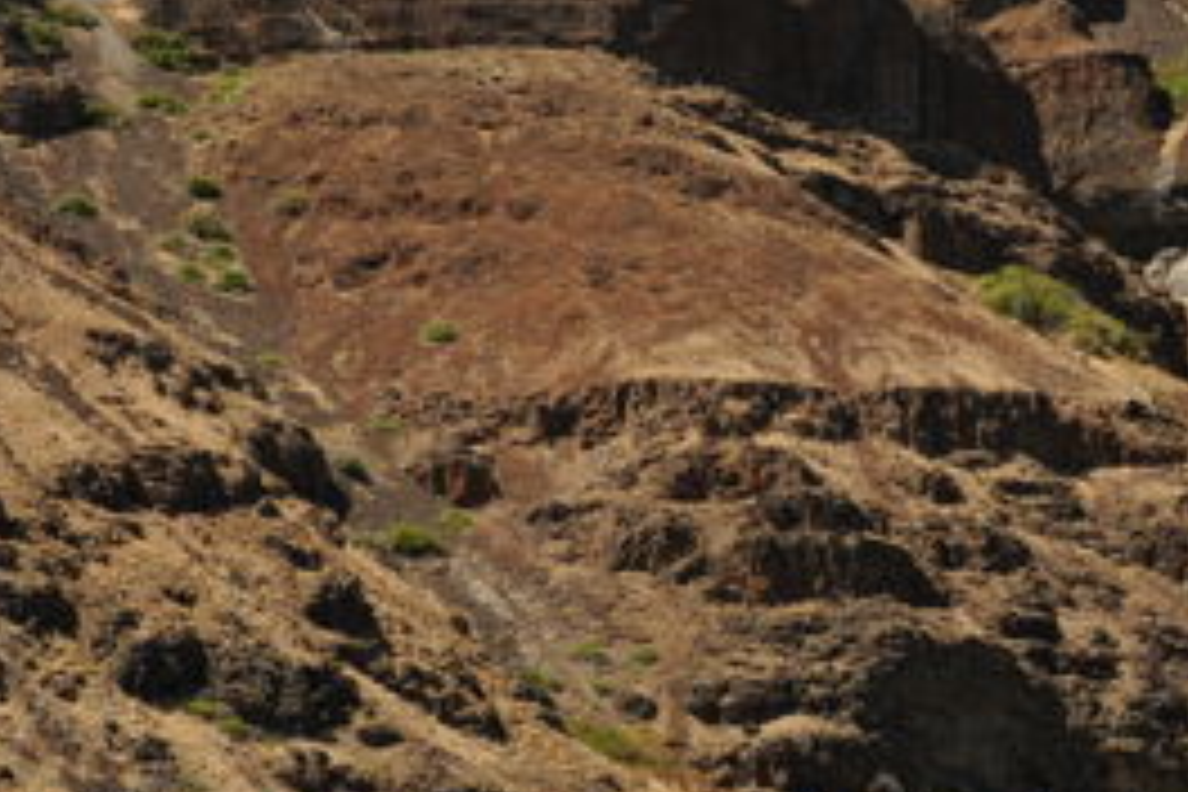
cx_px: 621
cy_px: 292
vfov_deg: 12.9
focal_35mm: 106
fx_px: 3498
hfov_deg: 19.3
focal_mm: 35
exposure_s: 1/250
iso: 200
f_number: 7.1
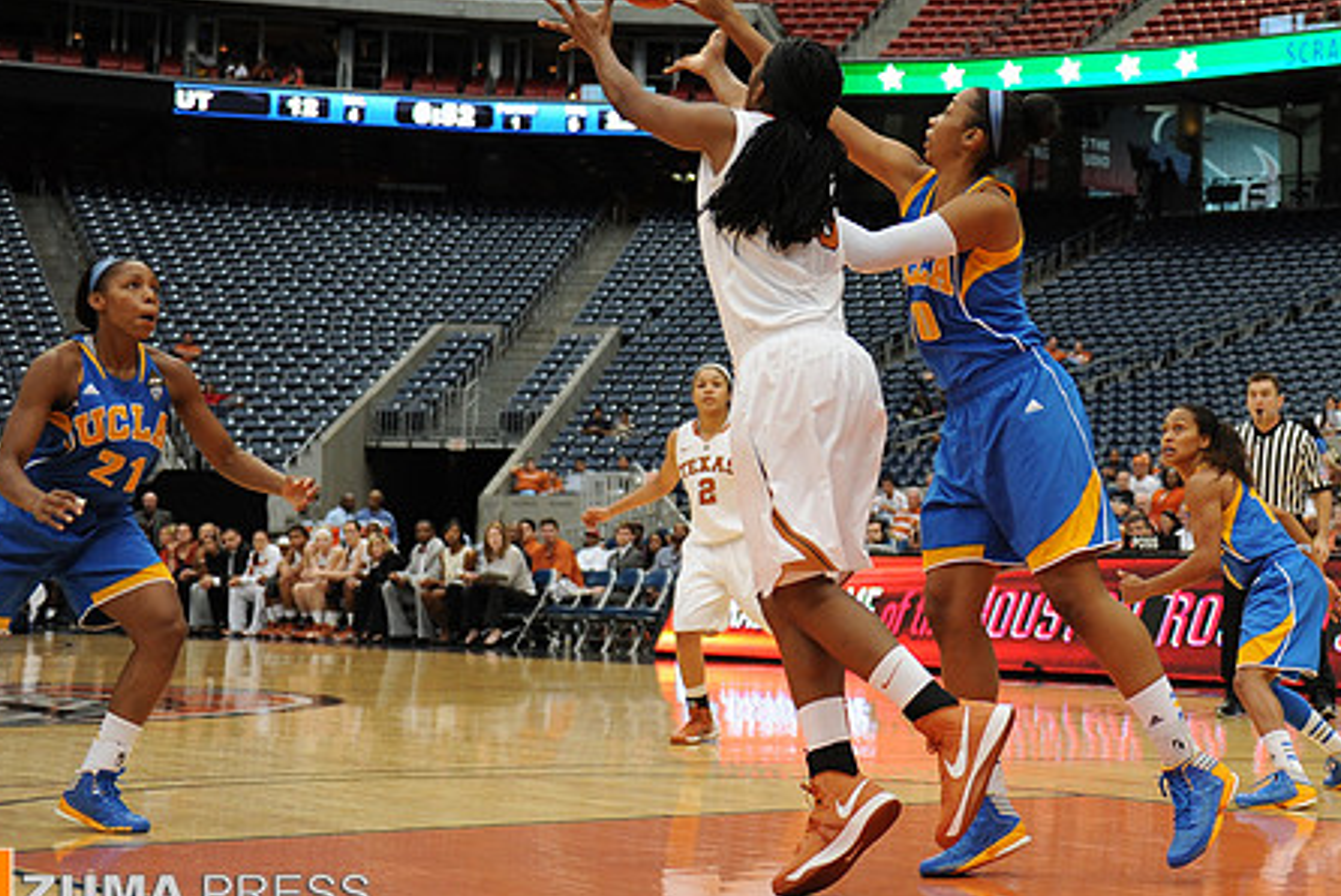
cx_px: 803
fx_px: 1938
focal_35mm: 52
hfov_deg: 38.0
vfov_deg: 26.0
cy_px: 380
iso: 1000
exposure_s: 1/1250
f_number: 2.8
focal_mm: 40
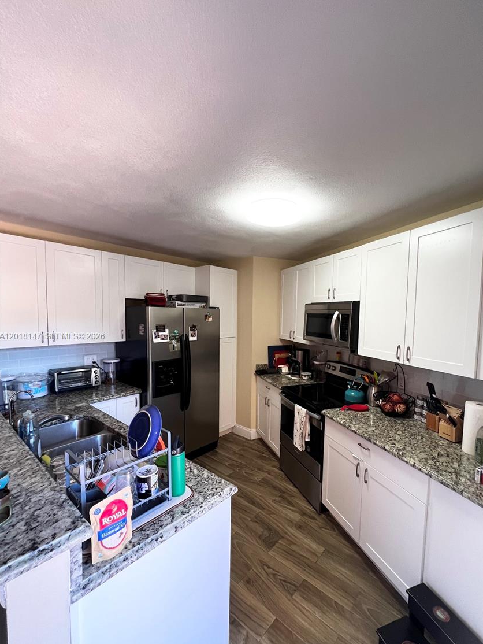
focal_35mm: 14
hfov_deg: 85.6
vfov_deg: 102.0
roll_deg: -0.8
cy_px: 336
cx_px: 257
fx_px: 260
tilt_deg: -5.6
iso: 160
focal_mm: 1.57
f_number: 1.8
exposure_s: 1/60
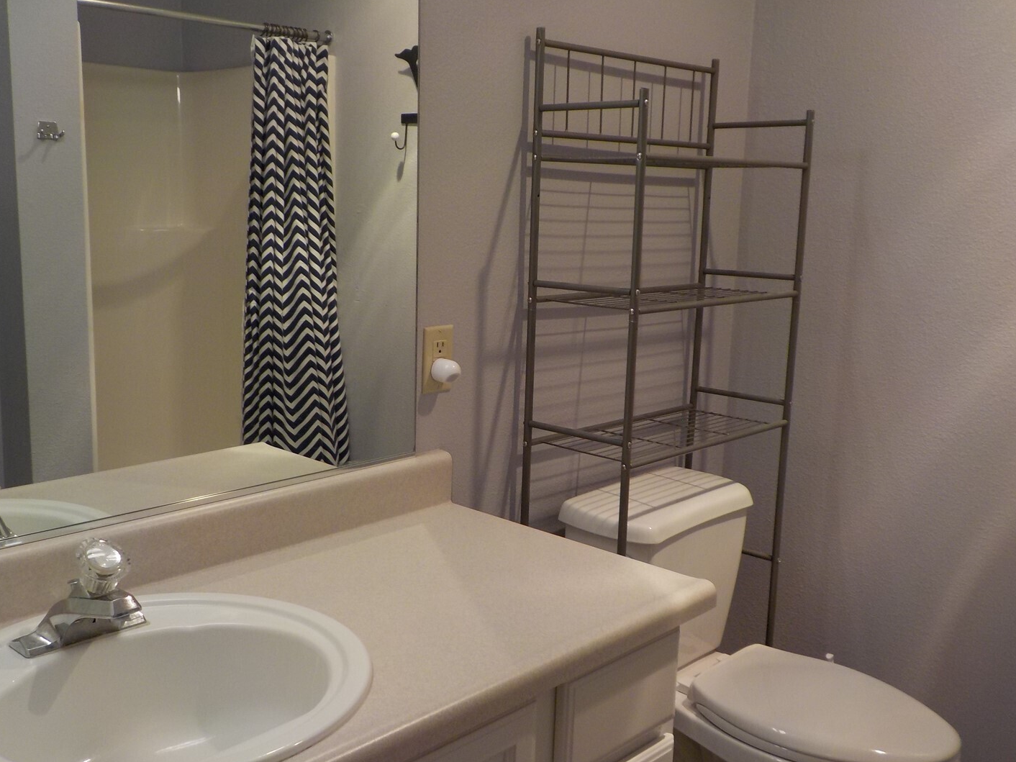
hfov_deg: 54.0
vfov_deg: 41.8
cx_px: 497
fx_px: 998
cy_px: 383
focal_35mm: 34
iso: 125
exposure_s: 1/30
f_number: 3.3
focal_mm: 4.1
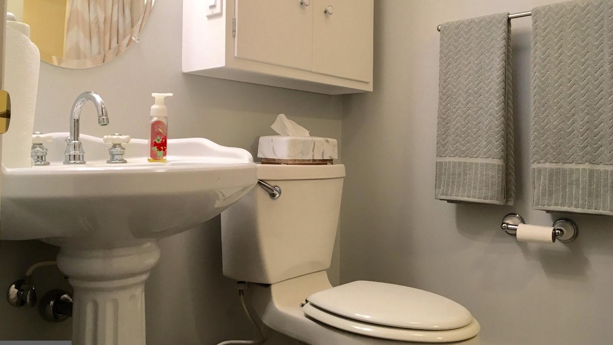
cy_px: 133
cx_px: 306
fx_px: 520
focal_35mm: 32
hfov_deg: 61.0
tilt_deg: +0.8
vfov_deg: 36.5
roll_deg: -0.2
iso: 50
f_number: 2.2
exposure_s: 1/30
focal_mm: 4.15
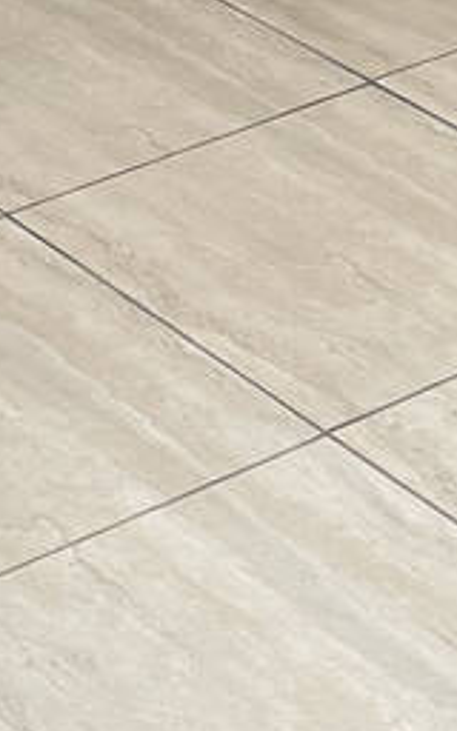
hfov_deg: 8.5
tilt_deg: -17.7
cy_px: -431
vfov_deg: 12.7
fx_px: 3089
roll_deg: -1.2
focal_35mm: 155
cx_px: 228
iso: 32
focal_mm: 4.2
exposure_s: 1/122
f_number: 1.6
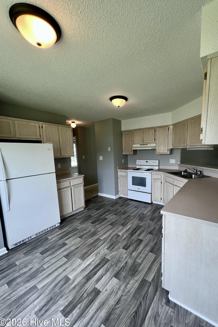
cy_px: 168
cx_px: 125
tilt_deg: -7.2
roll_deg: +1.2
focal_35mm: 14
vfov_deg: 104.2
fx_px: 127
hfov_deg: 80.7
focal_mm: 1.57
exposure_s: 1/120
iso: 64
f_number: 1.8
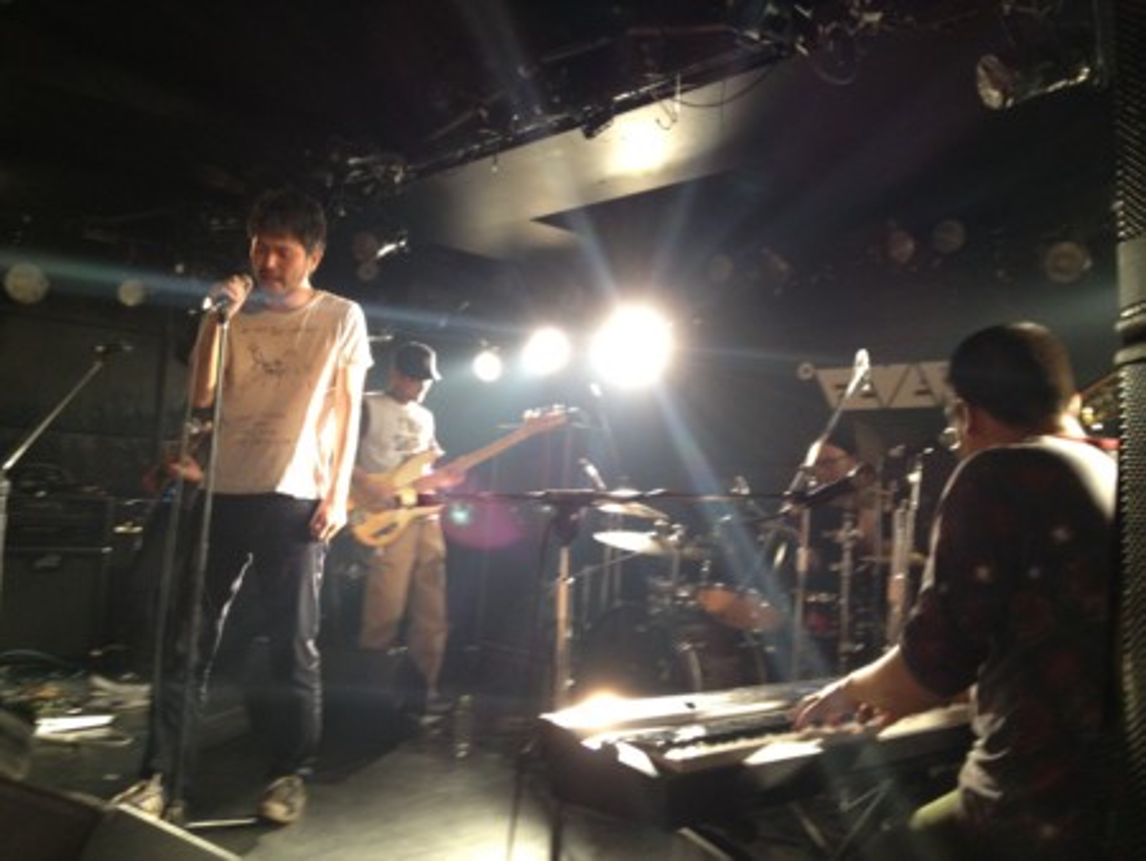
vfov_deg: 40.7
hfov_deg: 52.6
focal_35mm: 35
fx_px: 1159
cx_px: 573
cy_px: 430
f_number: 2.4
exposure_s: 1/20
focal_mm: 4.28
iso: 160
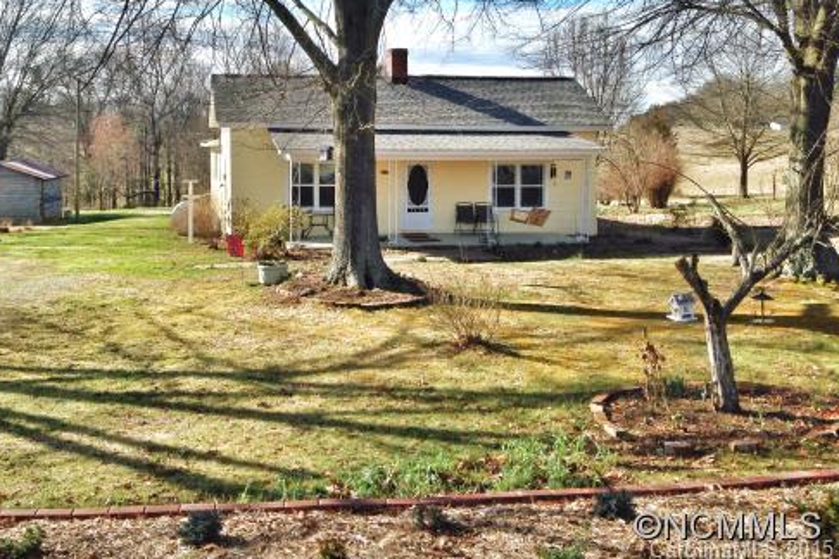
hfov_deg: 47.2
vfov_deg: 32.4
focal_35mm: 41
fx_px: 955
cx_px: 347
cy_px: 190
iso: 50
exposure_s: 1/1022
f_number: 2.4
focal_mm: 4.12
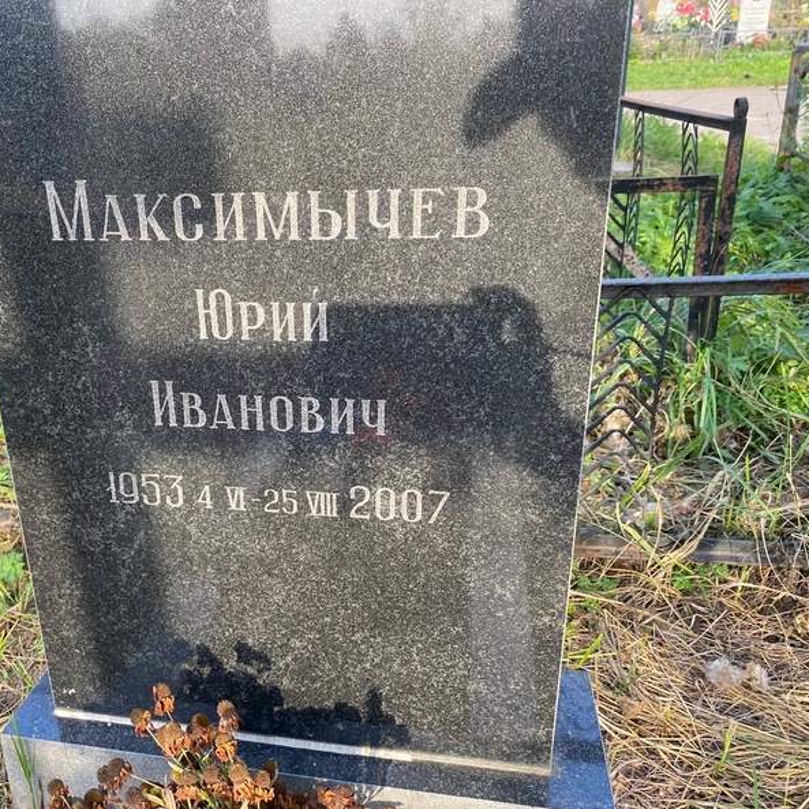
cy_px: 408
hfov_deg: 51.6
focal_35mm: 31
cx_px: 273
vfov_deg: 52.5
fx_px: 820
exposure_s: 1/188
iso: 32
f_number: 1.8
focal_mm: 4.25
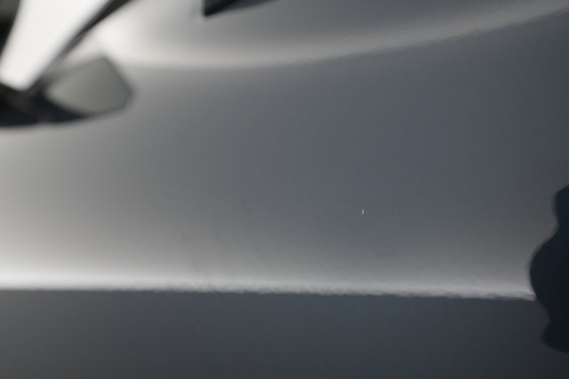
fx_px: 442
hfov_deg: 65.5
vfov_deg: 46.4
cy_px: 190
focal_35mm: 28
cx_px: 284
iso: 3200
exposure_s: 1/100
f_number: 4.5
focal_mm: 28
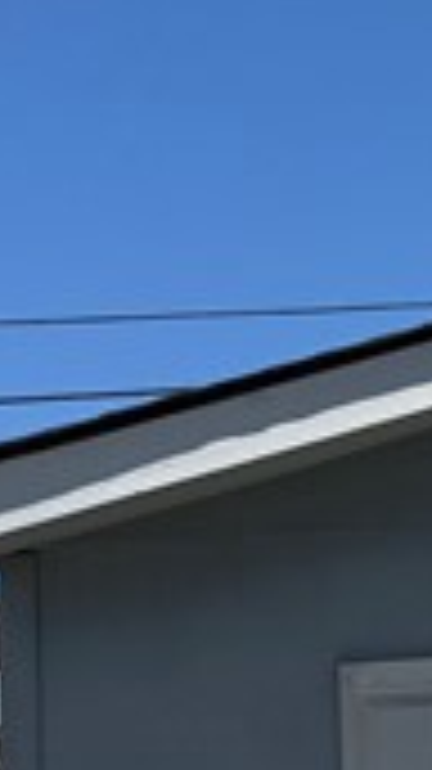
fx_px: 3202
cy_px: 536
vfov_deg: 13.7
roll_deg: +4.1
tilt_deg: +10.2
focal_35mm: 157
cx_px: 1179
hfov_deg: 7.1
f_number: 1.78
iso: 80
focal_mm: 6.76
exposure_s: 1/5814
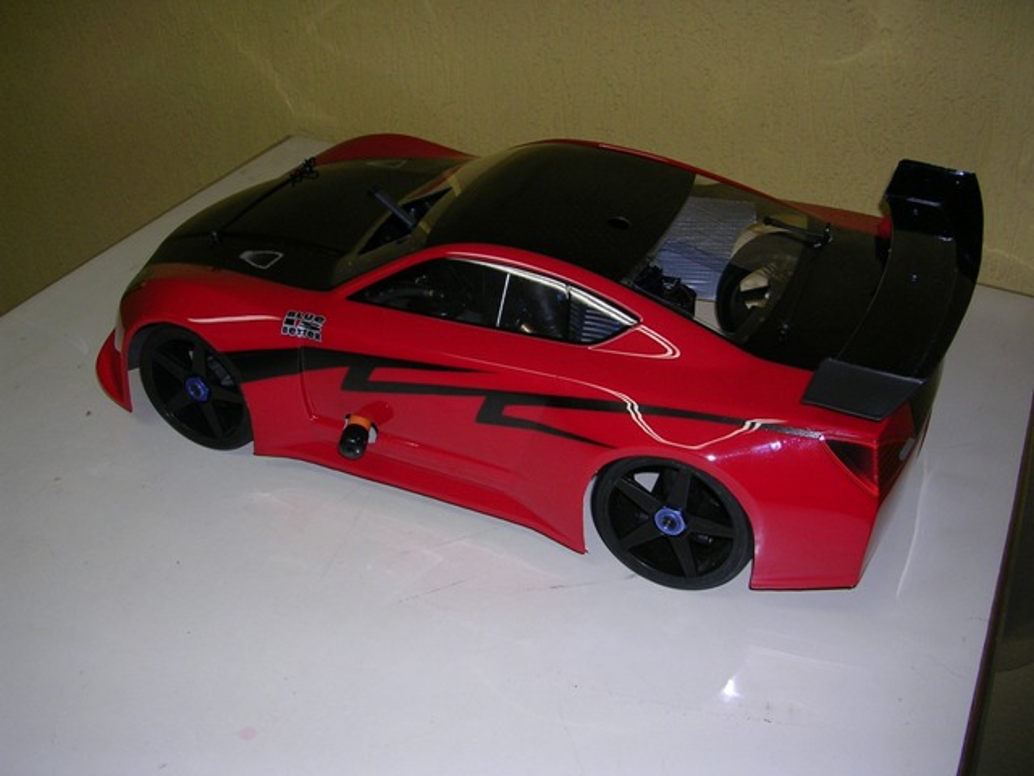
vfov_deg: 37.7
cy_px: 388
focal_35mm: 38
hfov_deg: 49.0
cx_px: 517
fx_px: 1135
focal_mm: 5.8
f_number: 2.8
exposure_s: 1/60.1
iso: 50
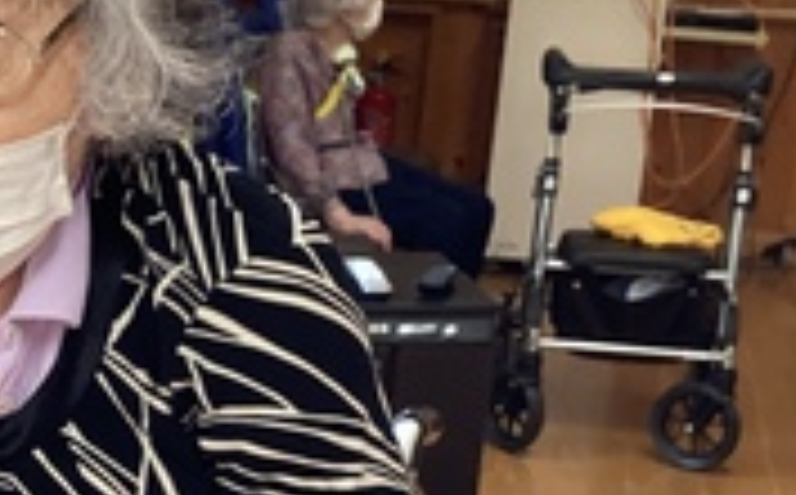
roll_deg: -1.7
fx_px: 2014
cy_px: 502
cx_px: -63
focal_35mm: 93
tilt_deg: -18.5
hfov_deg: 21.3
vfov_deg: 13.8
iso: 100
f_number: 2.4
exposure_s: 1/60
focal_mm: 3.3
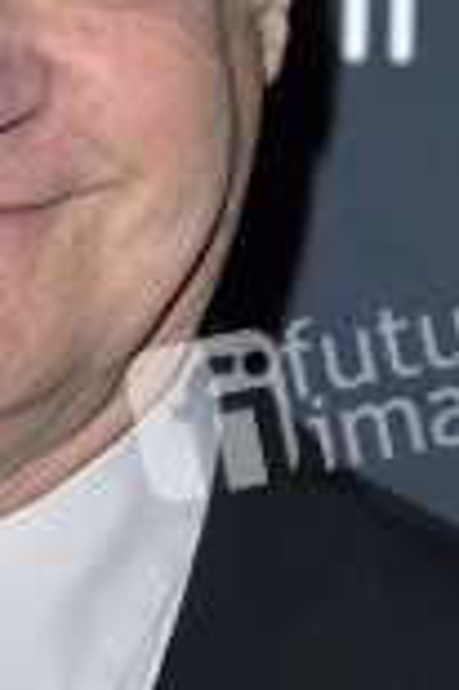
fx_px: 5750
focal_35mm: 300
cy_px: 174
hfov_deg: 4.6
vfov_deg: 6.9
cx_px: -47
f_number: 6.3
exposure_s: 1/250
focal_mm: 116
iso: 250
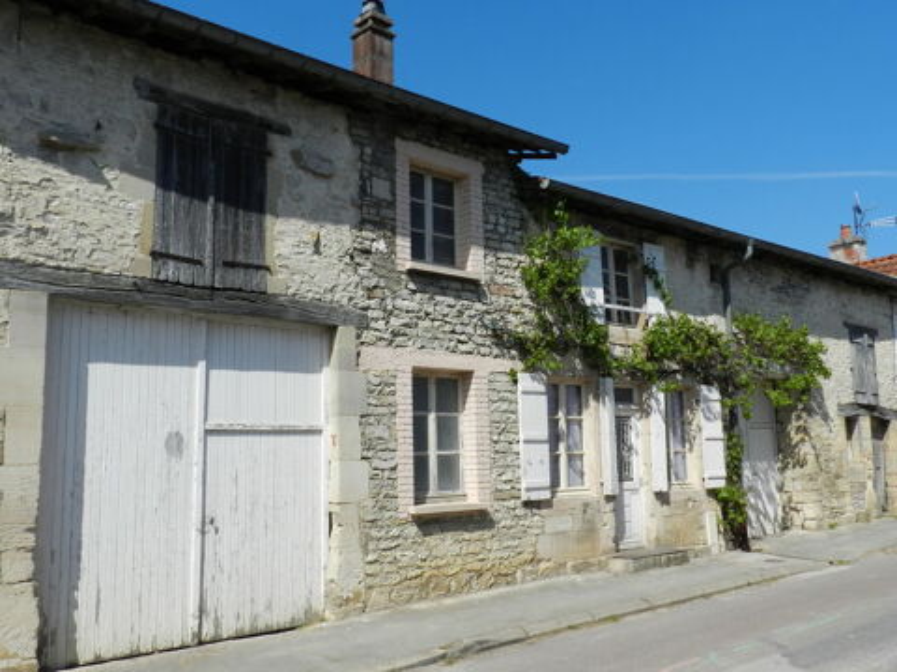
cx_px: 448
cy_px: 336
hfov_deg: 56.8
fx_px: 829
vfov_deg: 44.2
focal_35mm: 32
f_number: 5
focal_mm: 5.6
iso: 160
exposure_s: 1/800
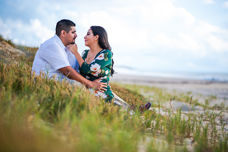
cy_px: 76
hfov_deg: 23.9
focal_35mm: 85
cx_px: 114
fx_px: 538
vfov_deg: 16.1
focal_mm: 85
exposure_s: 1/640
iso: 64
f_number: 1.8
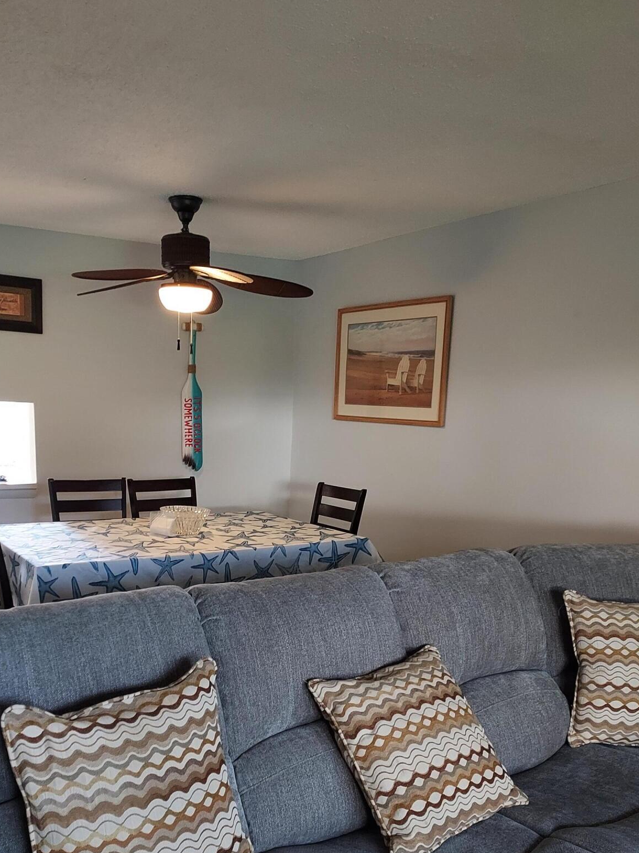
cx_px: 264
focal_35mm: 31
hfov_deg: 45.3
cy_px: 533
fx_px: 763
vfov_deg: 57.6
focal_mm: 4.6
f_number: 1.8
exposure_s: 1/30
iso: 400
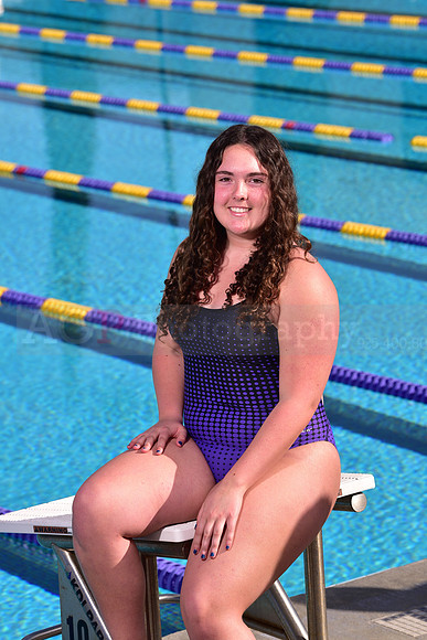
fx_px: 2667
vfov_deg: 13.7
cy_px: 320
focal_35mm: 150
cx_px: 214
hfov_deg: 9.2
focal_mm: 150
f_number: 8
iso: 80
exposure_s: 1/250
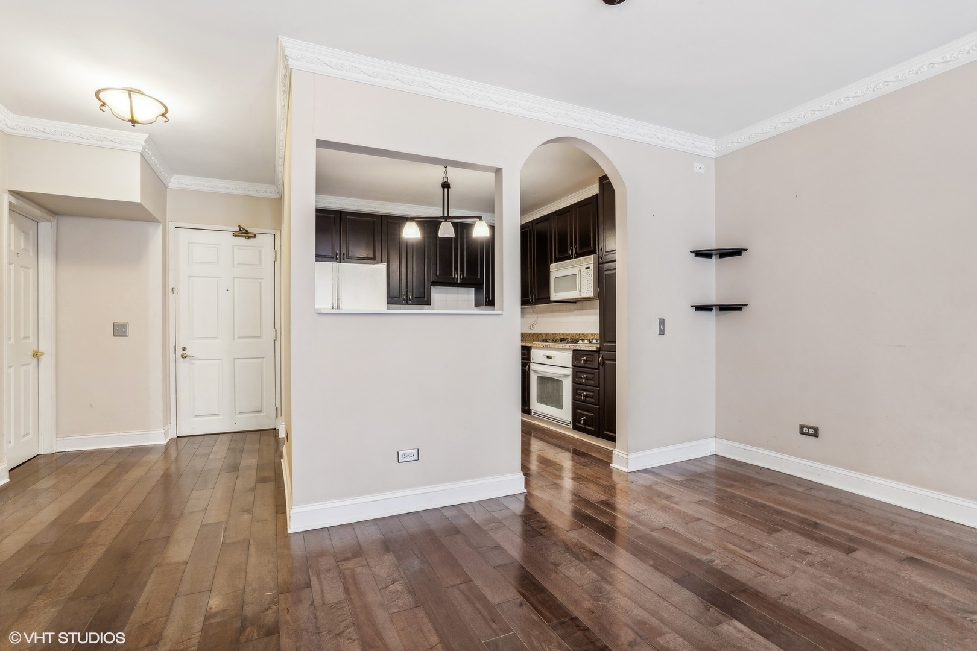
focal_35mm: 16
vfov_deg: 73.7
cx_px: 488
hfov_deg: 96.7
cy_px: 326
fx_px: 434
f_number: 7.1
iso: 320
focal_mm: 16
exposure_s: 1/6
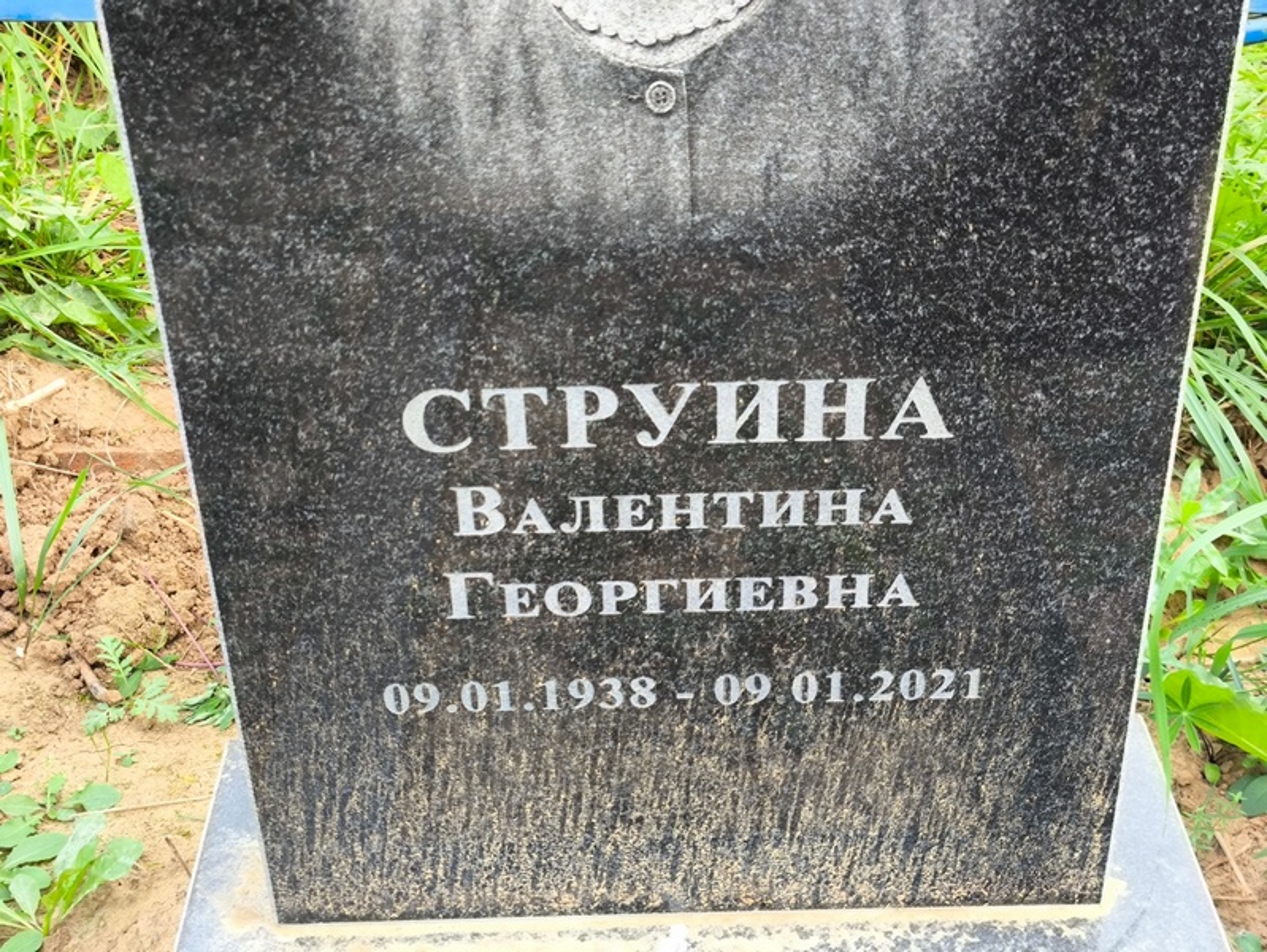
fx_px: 1831
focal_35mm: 50
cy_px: 476
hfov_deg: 38.2
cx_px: 634
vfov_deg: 29.1
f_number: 1.7
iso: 64
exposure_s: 1/120
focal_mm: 4.71
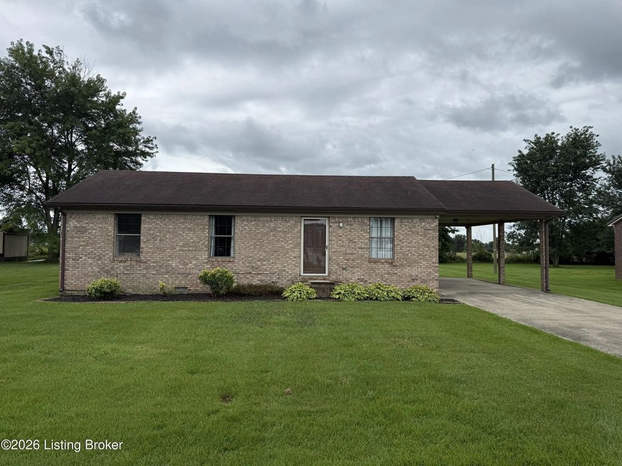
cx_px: 311
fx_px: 431
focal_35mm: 24
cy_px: 233
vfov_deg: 56.8
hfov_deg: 71.6
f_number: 1.78
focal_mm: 6.76
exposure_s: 1/3759
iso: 80
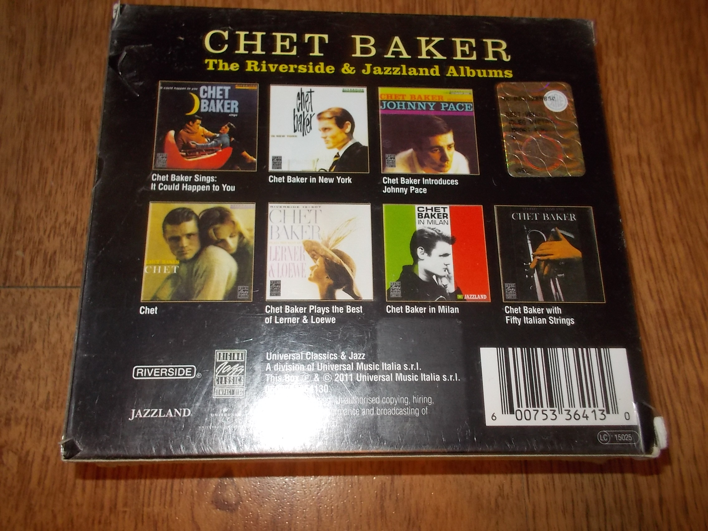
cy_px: 266
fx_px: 593
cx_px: 354
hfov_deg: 61.7
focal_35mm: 29
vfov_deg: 48.2
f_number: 3.3
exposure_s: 1/30
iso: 200
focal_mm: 4.1
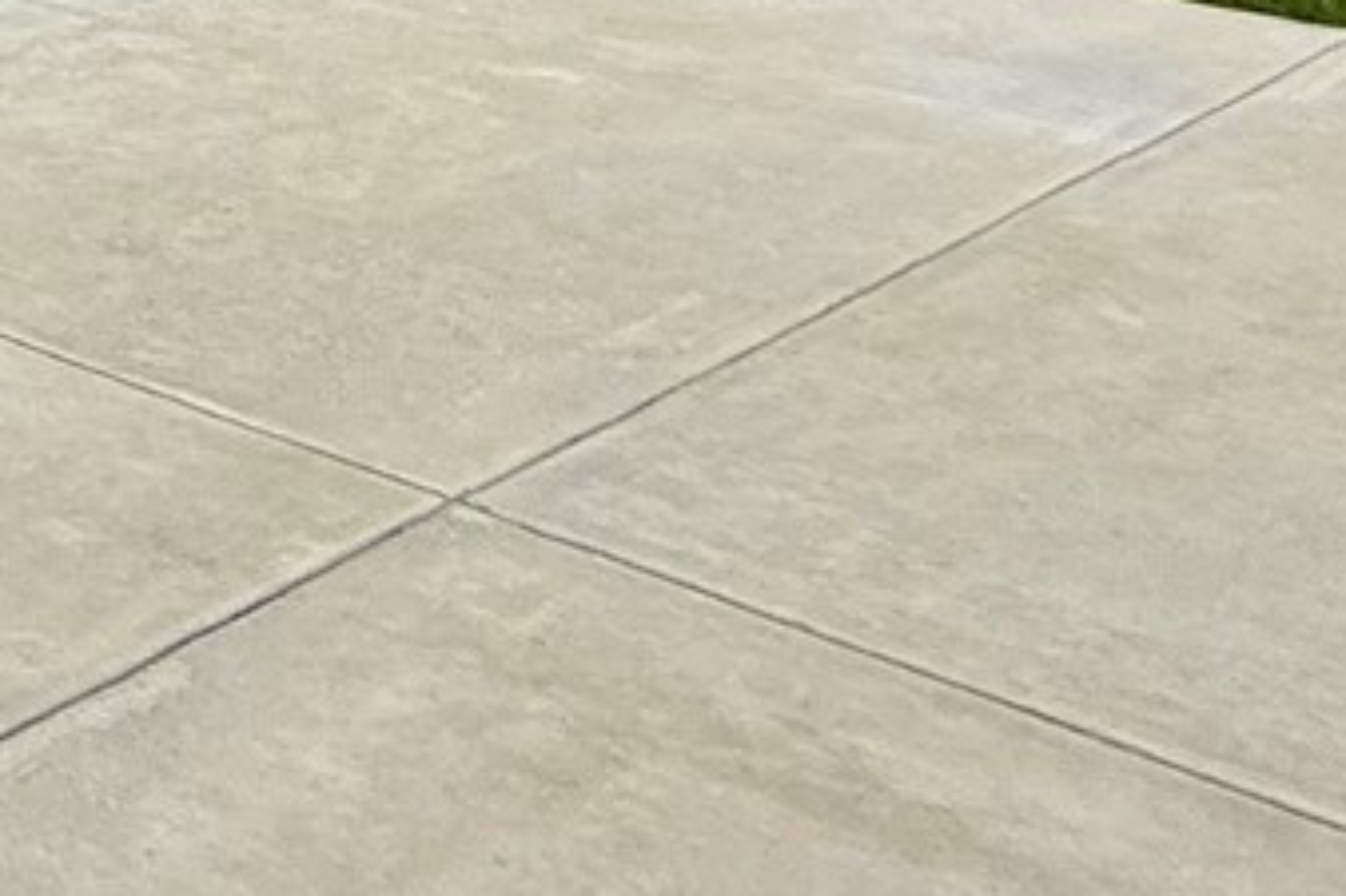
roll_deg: +0.1
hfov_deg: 22.1
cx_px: -860
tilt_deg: +3.2
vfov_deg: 16.3
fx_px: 2578
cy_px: -757
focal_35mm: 69
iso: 50
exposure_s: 1/1848
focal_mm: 2.22
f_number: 2.2
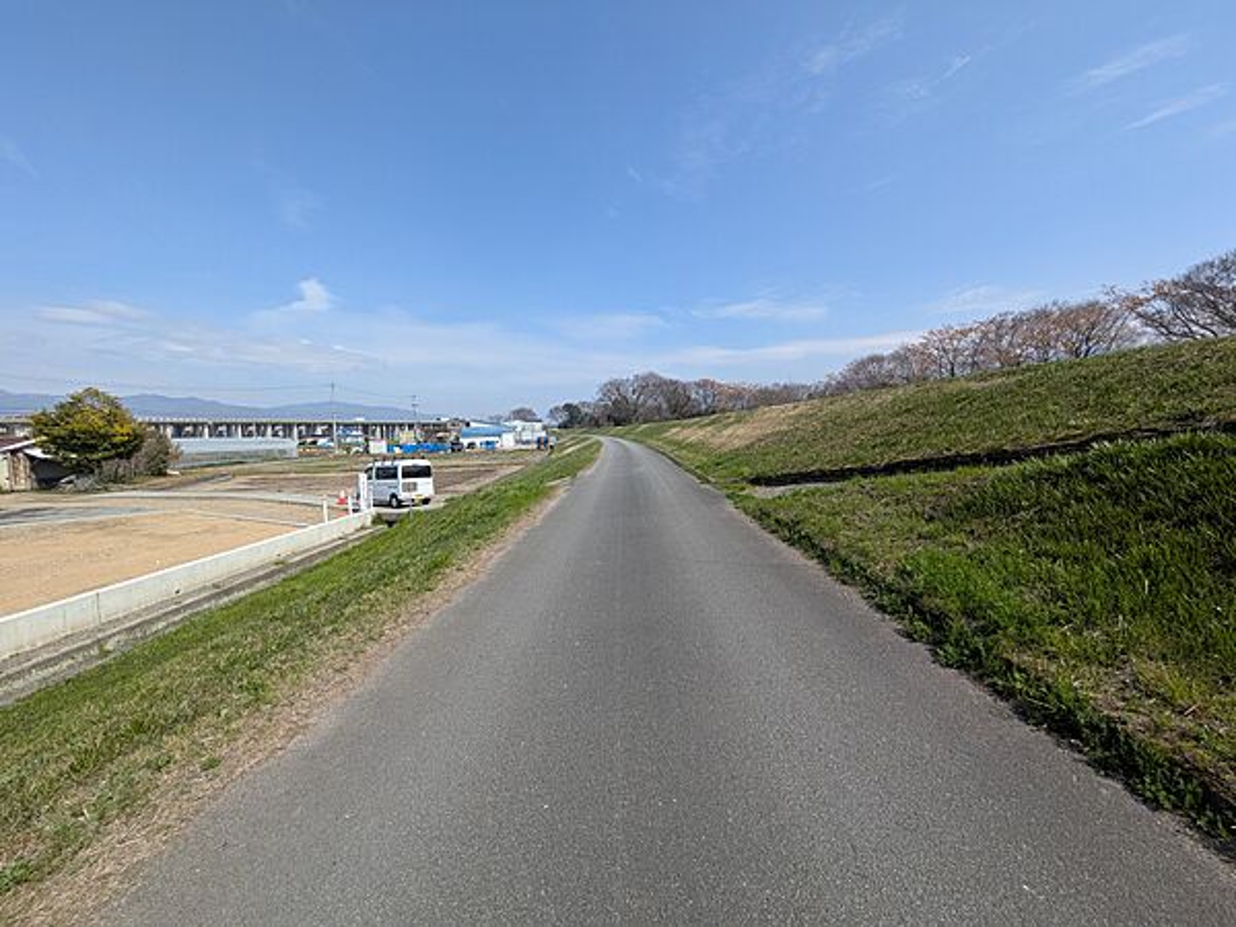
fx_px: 500
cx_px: 618
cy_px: 464
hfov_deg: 102.1
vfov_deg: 85.7
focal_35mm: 14
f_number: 2.2
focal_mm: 1.83
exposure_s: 1/1376
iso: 51
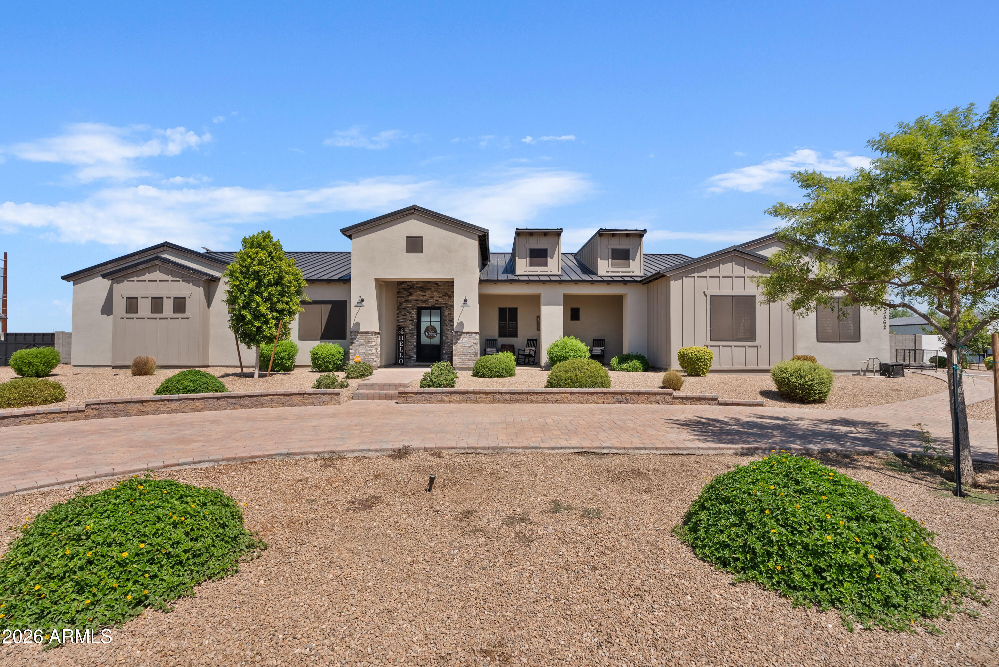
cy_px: 334
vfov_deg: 73.8
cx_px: 500
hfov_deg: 96.7
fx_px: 444
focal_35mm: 16
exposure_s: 1/160
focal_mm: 16
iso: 100
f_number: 8
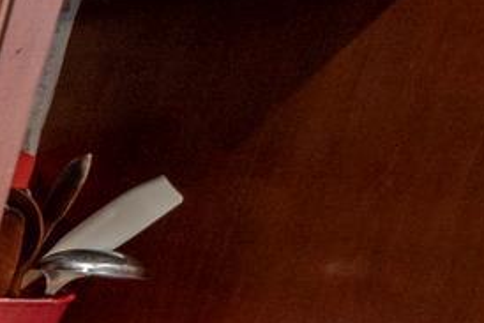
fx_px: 1305
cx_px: -1314
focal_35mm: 97
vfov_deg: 13.5
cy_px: 433
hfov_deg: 8.8
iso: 320
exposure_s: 1/20
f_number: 4.5
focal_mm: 13
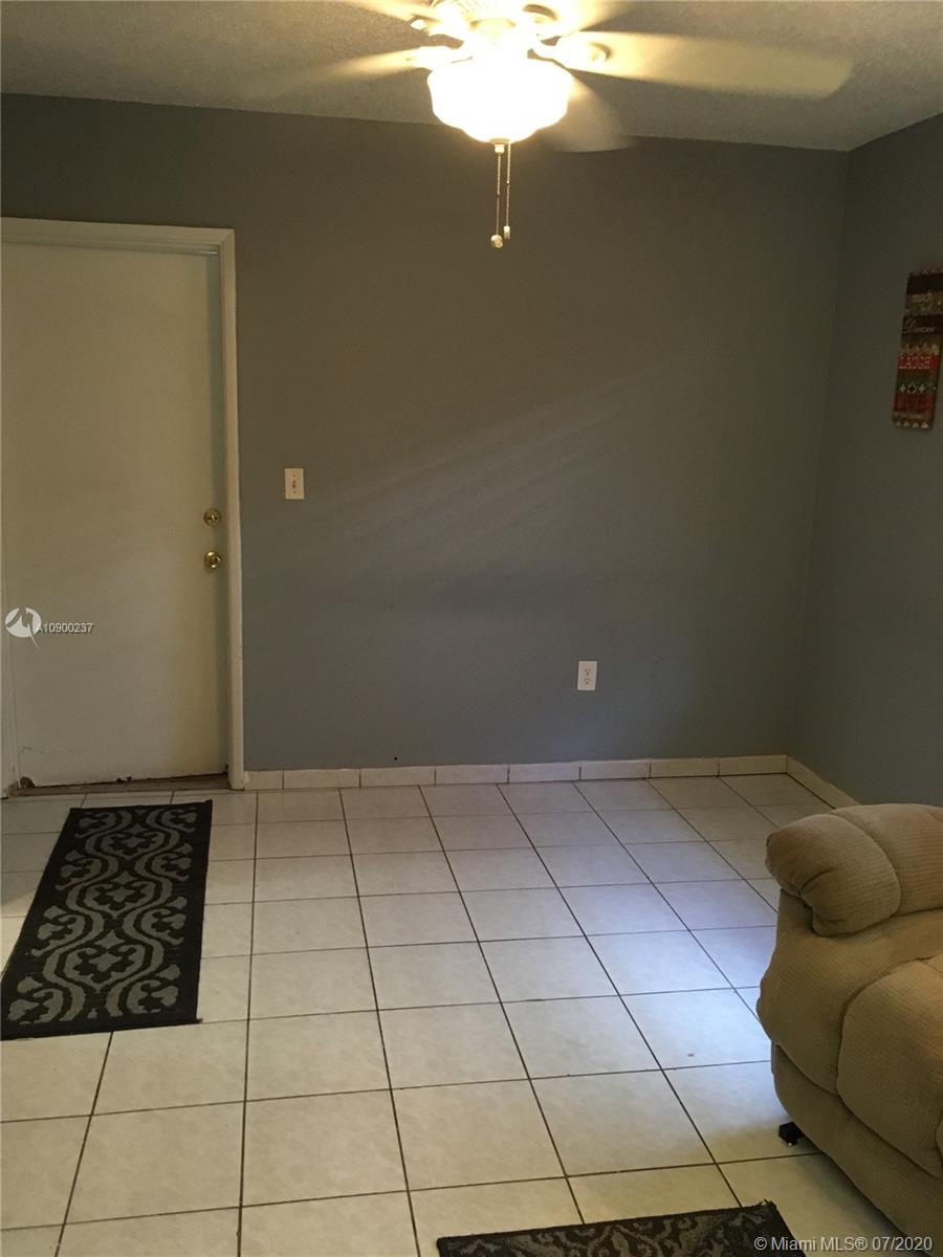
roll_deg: -1.3
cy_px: 628
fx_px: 1053
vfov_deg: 61.7
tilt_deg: -15.5
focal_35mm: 29
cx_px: 472
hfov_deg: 48.2
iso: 200
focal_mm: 4.15
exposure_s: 1/25
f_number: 2.2
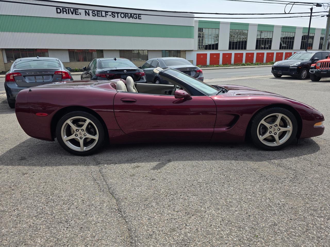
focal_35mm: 23
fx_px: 219
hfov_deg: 73.9
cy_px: 124
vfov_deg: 58.9
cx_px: 165
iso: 80
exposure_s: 1/5017
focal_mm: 6.3
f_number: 1.7
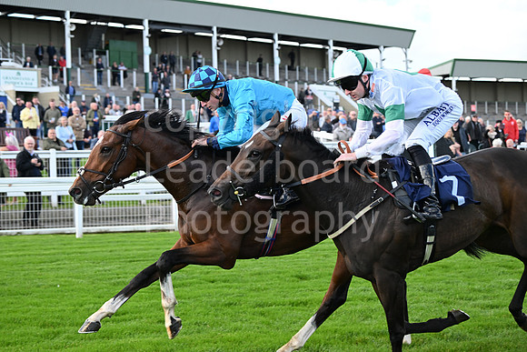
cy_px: 176
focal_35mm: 70
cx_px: 264
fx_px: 1025
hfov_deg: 28.8
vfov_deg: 19.5
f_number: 4
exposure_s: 1/1250
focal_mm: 70
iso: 500
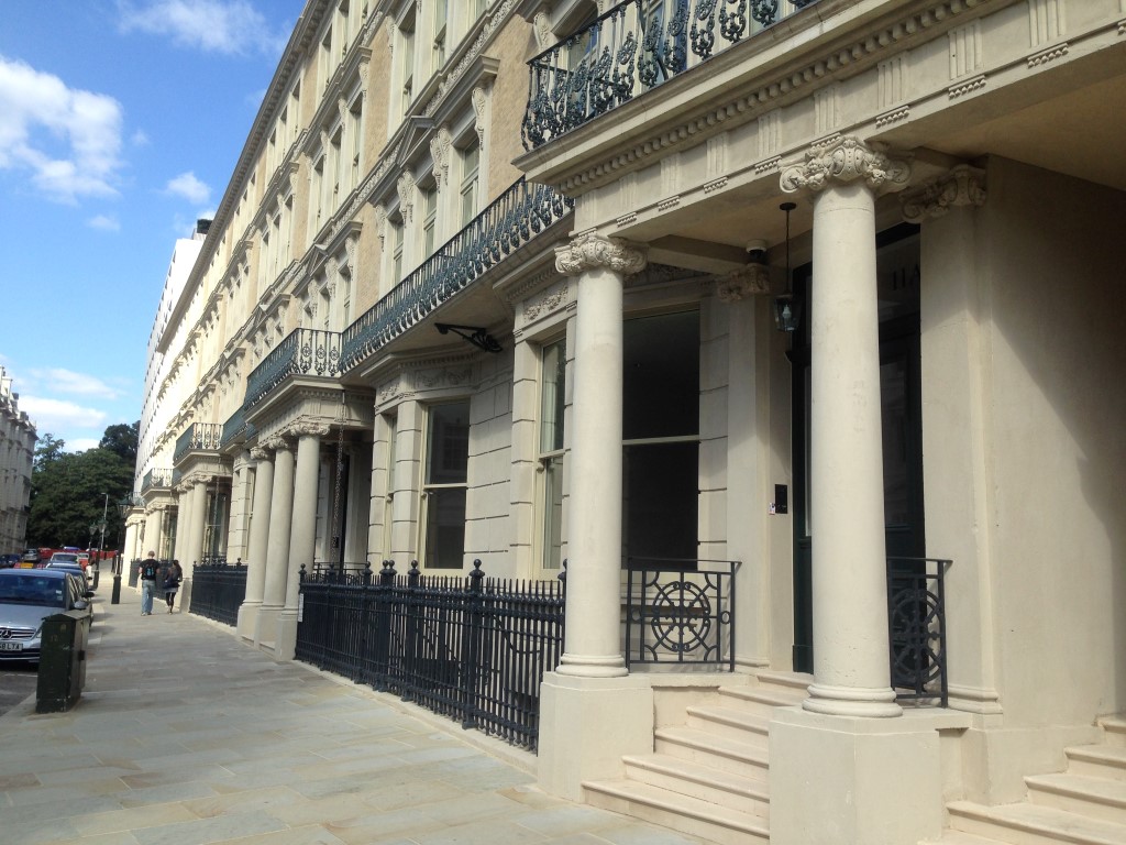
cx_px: 563
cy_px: 422
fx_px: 1073
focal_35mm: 33
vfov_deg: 42.9
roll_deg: -2.0
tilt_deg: +9.0
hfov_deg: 55.4
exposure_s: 1/889
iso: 50
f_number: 2.4
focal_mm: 4.12
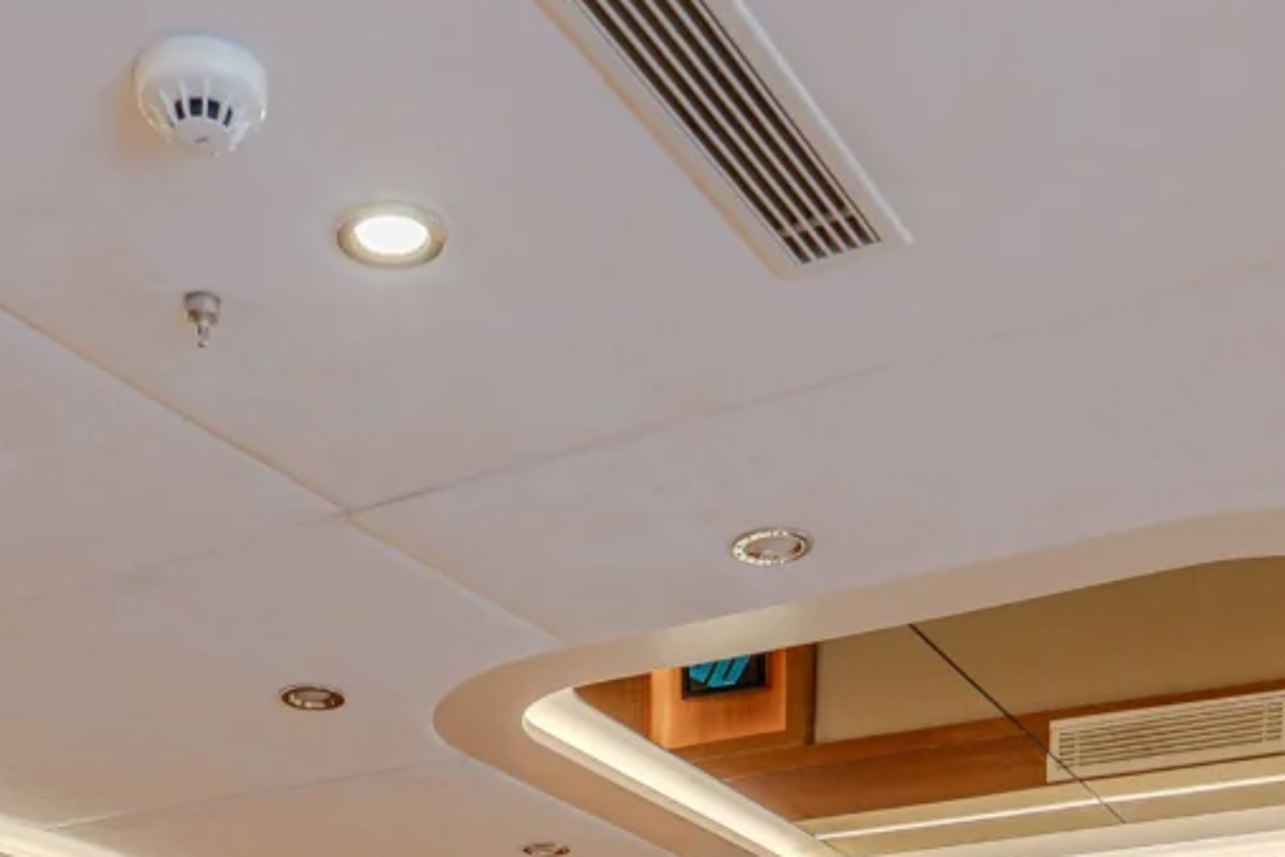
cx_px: 512
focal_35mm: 53
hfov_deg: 37.4
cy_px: 1311
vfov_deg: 21.2
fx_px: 1892
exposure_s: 1/800
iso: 800
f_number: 4
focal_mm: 14
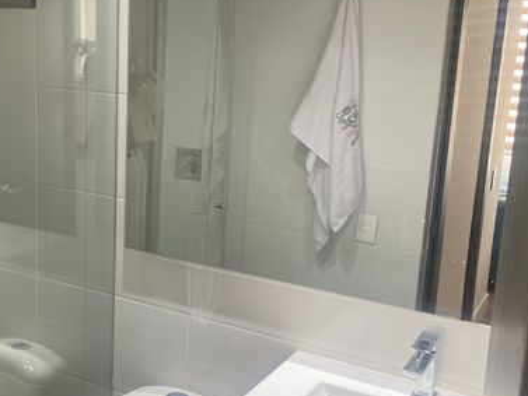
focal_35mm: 46
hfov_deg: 40.9
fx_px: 702
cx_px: 198
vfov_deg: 31.5
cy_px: 207
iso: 125
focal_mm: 4.2
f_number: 1.6
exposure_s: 1/120
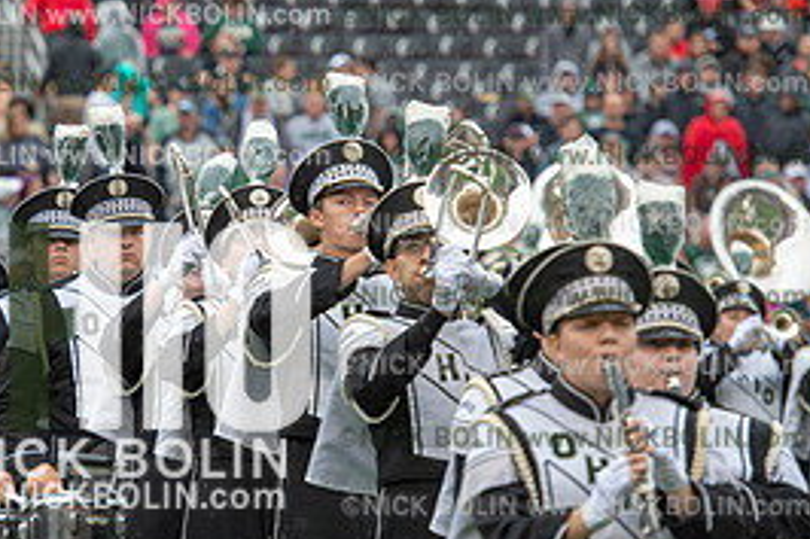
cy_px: 365
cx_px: 94
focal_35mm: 349
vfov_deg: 3.9
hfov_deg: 5.9
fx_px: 7847
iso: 400
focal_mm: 160
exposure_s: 1/500
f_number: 4
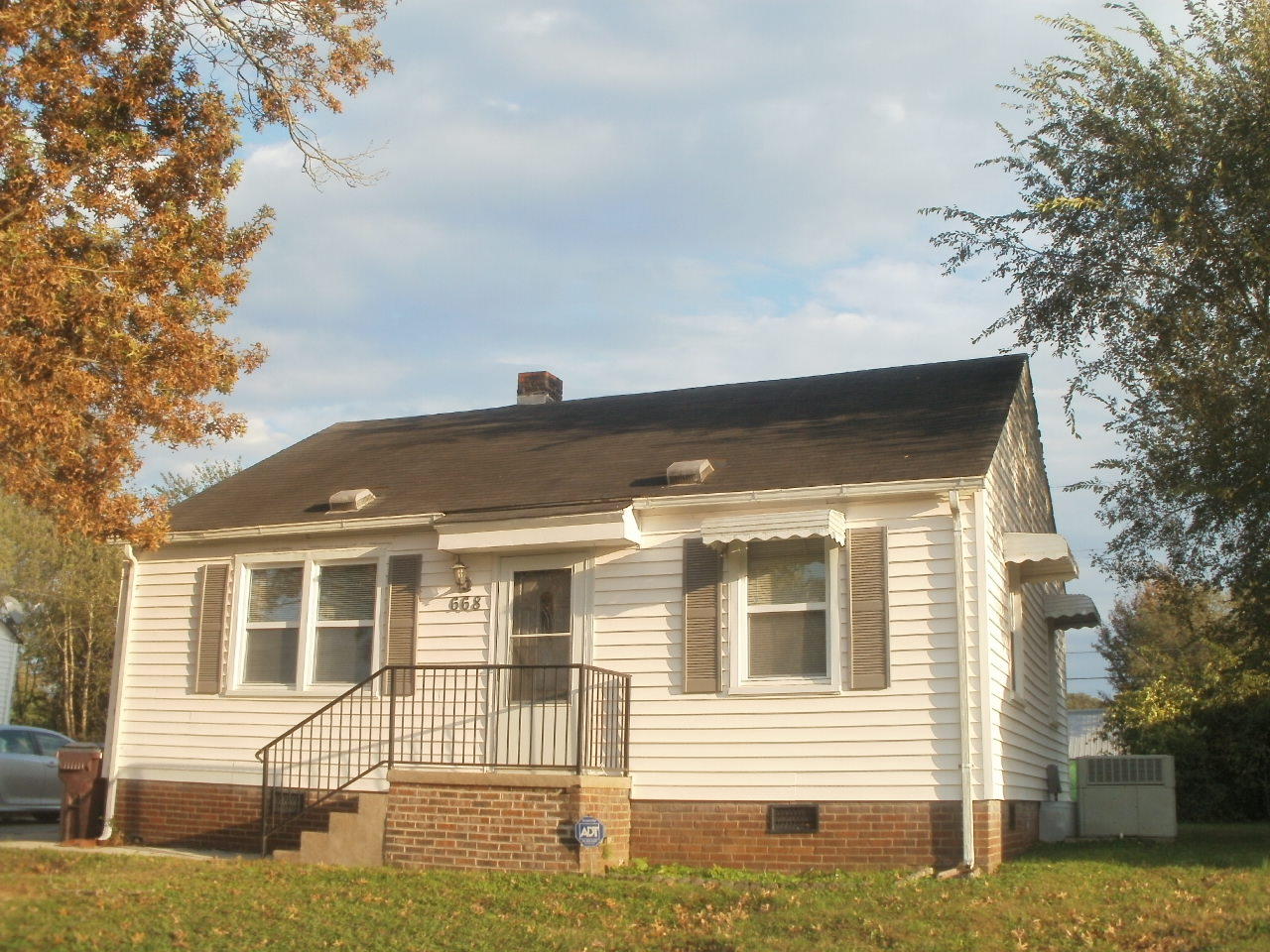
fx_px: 1321
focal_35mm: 36
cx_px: 635
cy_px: 476
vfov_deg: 39.7
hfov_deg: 51.4
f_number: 5.6
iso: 100
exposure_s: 1/200
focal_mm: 6.3
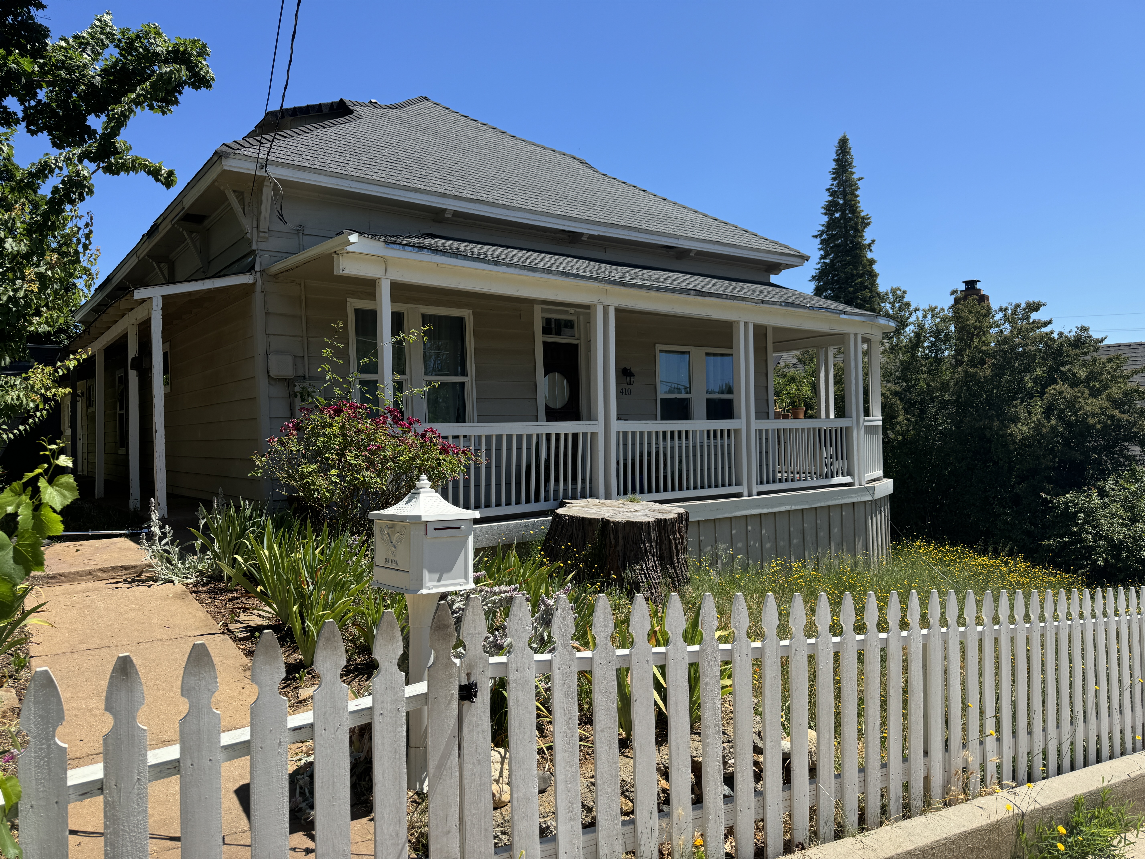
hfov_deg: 71.6
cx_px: 572
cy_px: 430
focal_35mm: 24
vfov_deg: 56.8
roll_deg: +2.2
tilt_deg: -0.8
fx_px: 794
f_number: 1.78
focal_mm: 6.76
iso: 80
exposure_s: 1/3597
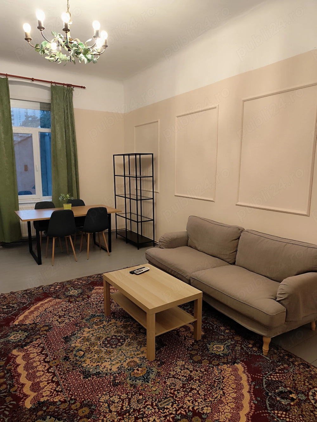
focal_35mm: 23
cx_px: 158
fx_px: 281
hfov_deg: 58.9
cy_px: 211
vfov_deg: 73.9
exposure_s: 1/100
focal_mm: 6.14
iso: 500
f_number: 1.65
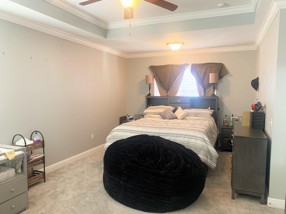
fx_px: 215
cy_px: 107
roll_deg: -0.4
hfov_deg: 67.3
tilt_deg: -6.5
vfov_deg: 53.1
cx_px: 143
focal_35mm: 26
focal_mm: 4.25
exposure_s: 1/60
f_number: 1.8
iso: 320
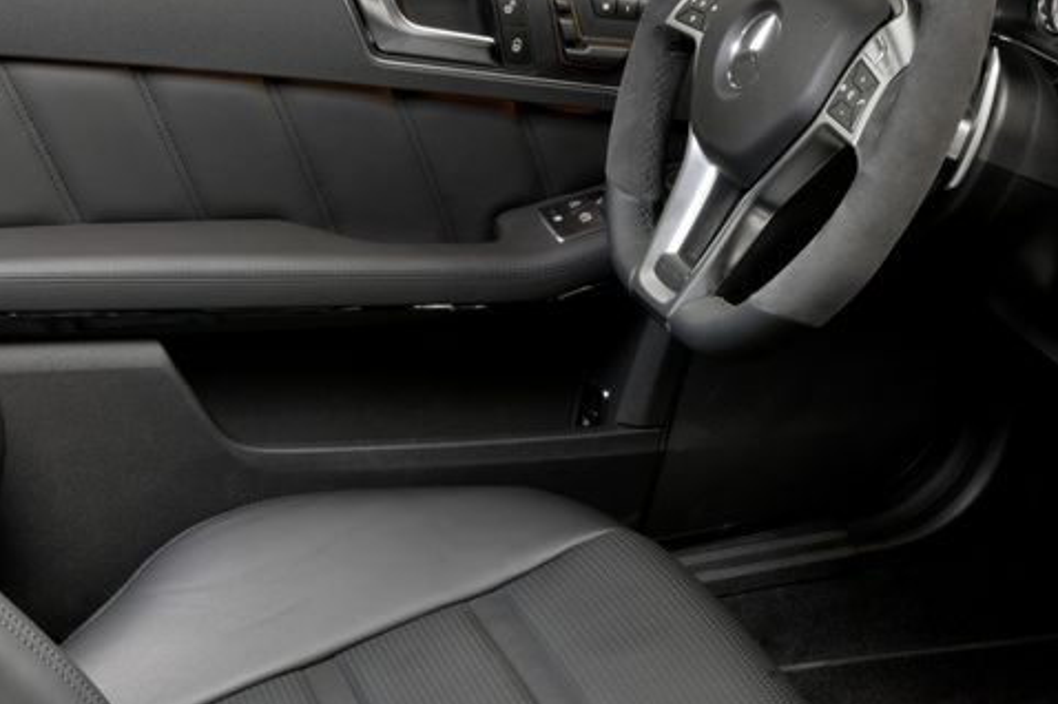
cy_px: 308
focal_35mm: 90
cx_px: 777
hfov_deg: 22.5
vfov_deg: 15.2
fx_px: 2643
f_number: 16
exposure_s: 10
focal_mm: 42
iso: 100
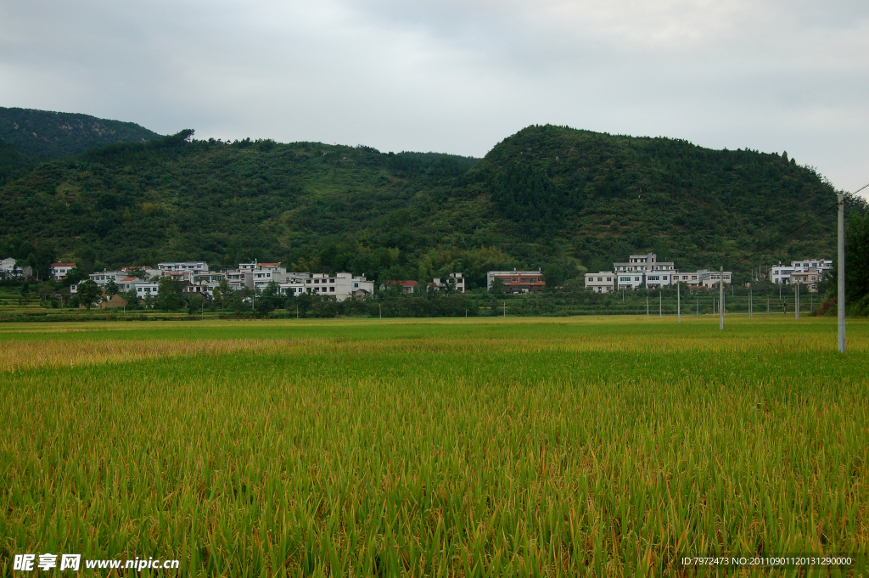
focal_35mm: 45
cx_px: 434
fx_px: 1085
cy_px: 289
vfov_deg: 29.8
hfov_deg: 43.6
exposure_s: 1/125
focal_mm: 30
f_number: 5.6
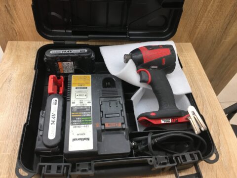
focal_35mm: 29
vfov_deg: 48.2
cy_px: 89
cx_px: 118
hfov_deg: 61.7
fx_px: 199
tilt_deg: -51.7
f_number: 2.2
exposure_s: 1/30
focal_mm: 4.15
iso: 25
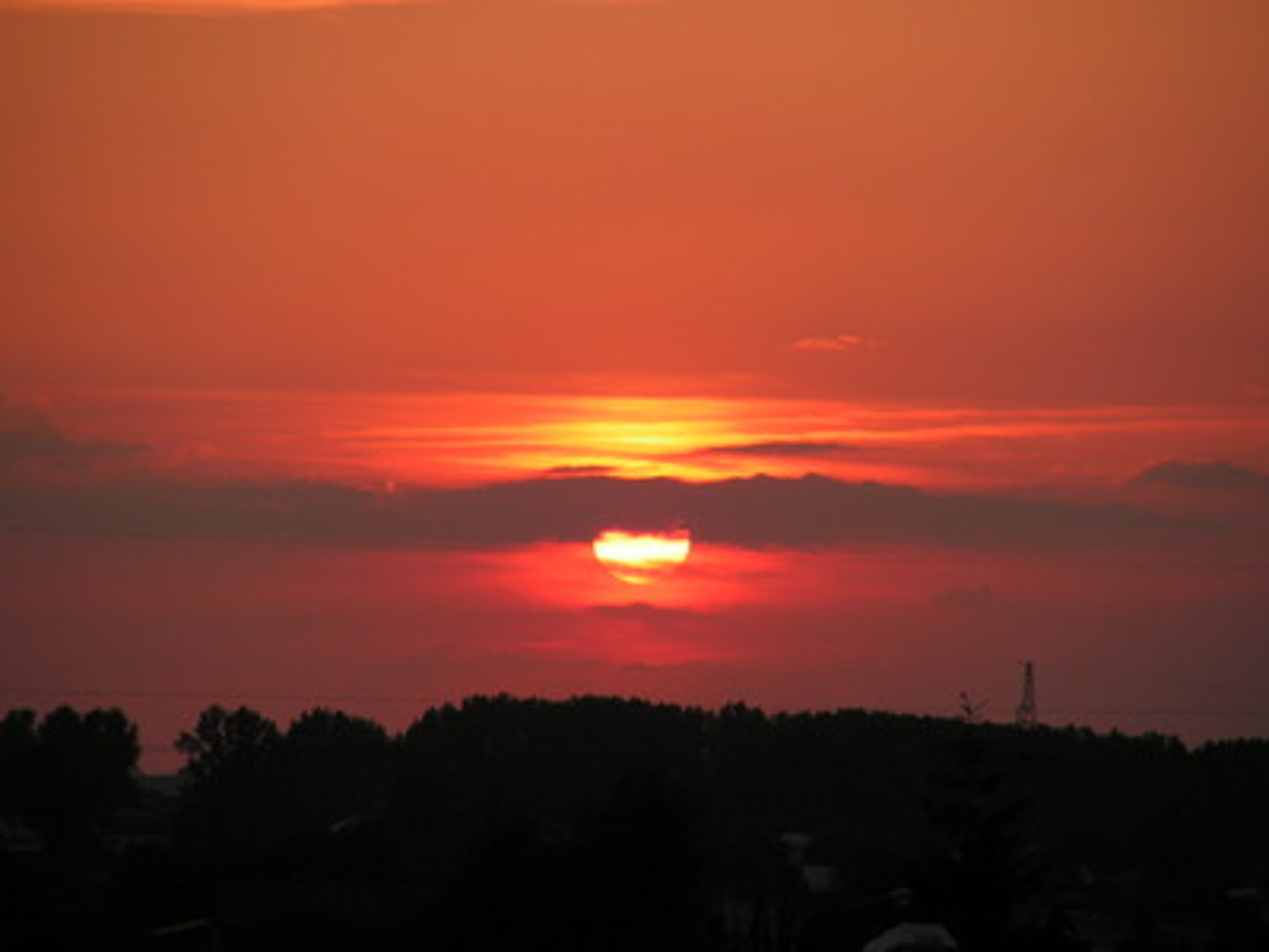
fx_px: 10631
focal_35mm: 290
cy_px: 476
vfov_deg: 5.1
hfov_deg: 6.8
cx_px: 634
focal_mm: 48
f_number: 3.2
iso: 64
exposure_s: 1/500
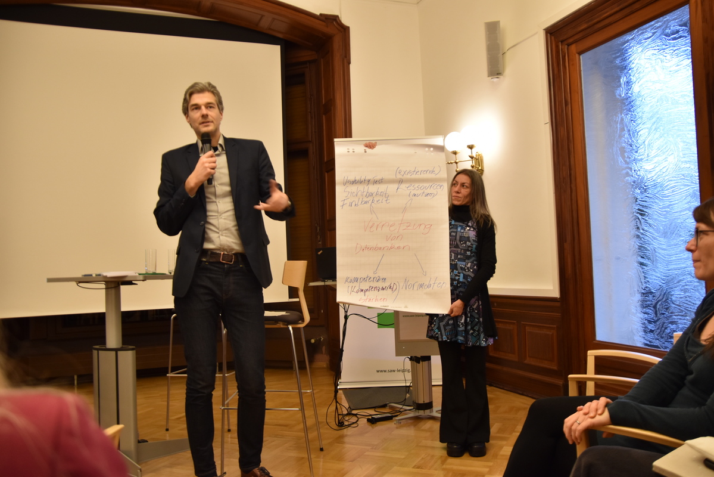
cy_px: 238
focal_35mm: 30
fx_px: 595
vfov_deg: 43.6
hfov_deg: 61.9
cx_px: 357
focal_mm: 20
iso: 400
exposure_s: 1/50
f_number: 3.5
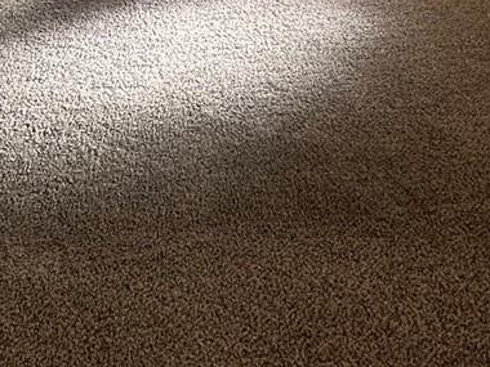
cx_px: 112
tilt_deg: -9.2
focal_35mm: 59
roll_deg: +0.1
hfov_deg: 32.0
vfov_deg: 20.2
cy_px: -229
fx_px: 835
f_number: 2.2
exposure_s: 1/99
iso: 100
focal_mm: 2.22
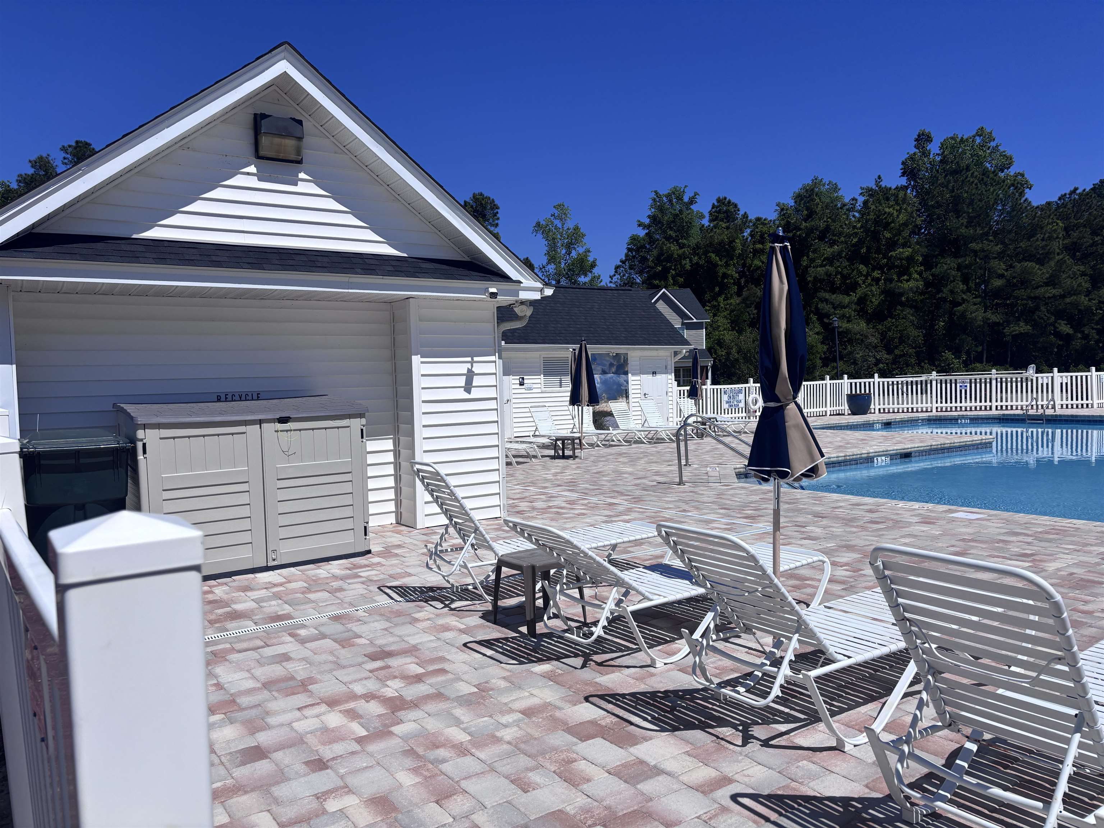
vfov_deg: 53.1
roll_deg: +1.9
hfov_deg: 67.3
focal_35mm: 26
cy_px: 414
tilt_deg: -2.5
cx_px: 552
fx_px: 829
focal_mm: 5.96
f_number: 1.6
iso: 50
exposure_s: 1/10989
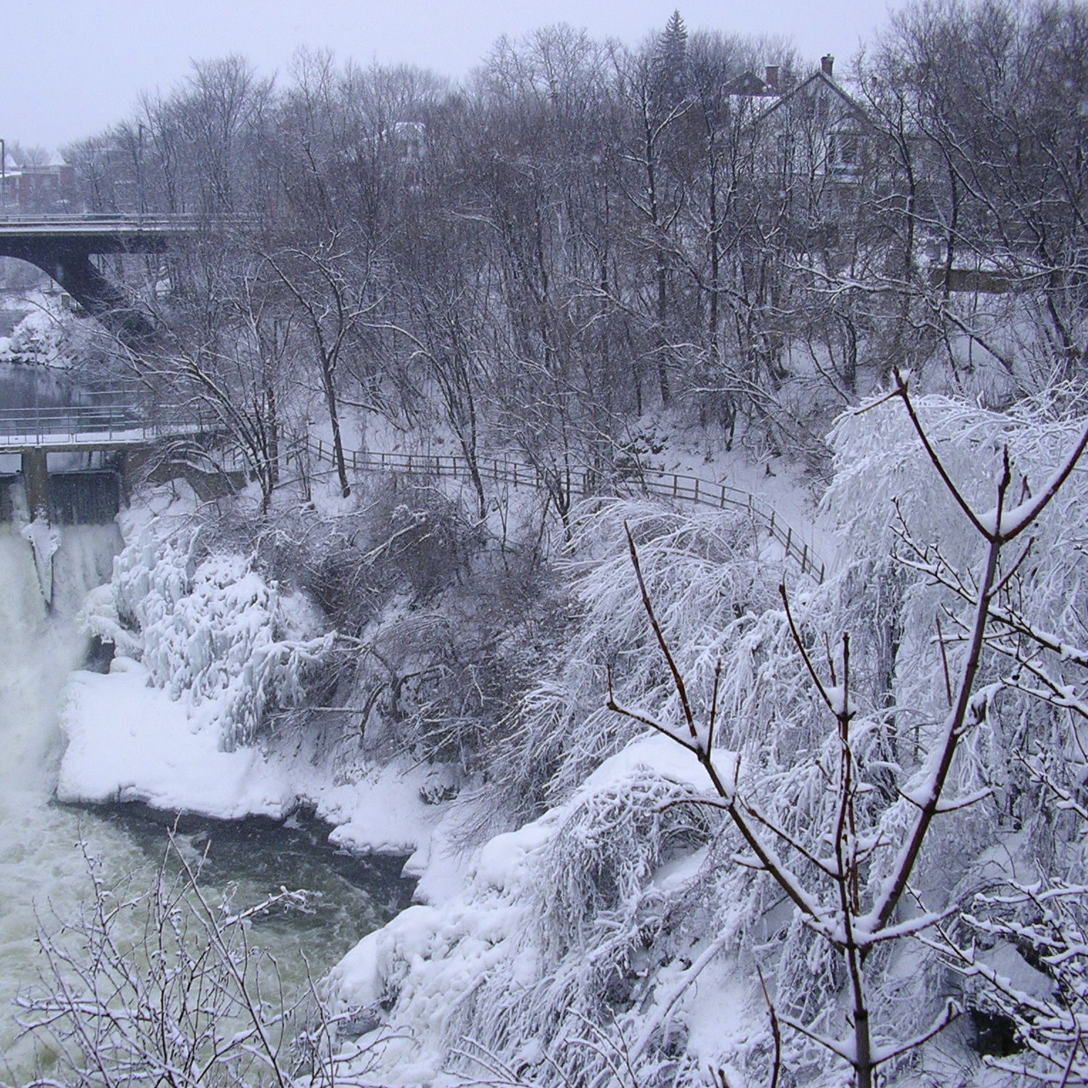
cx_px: 384
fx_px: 1600
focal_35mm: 45
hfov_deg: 37.2
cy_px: 545
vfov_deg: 37.6
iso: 50
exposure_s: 1/200
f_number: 4.1
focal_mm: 5.8
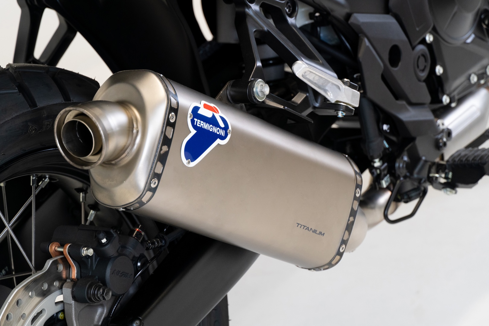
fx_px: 1508
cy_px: 163
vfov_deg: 12.3
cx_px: 244
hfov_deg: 18.4
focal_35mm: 111
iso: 1000
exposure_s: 1/40
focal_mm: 74
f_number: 5.6
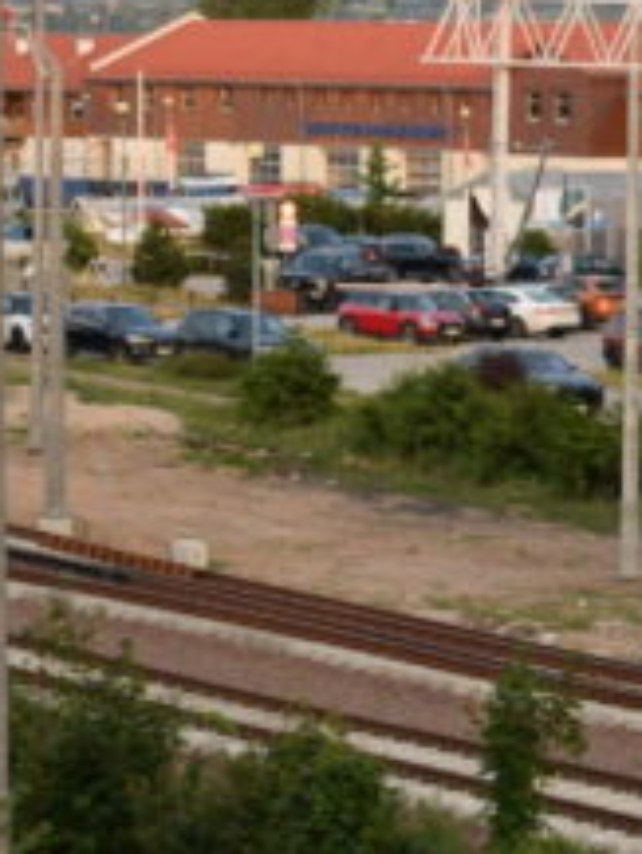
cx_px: 1004
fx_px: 5386
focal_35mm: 218
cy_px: 218
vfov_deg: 9.1
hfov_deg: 6.7
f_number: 5
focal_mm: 32
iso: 400
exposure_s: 1/100
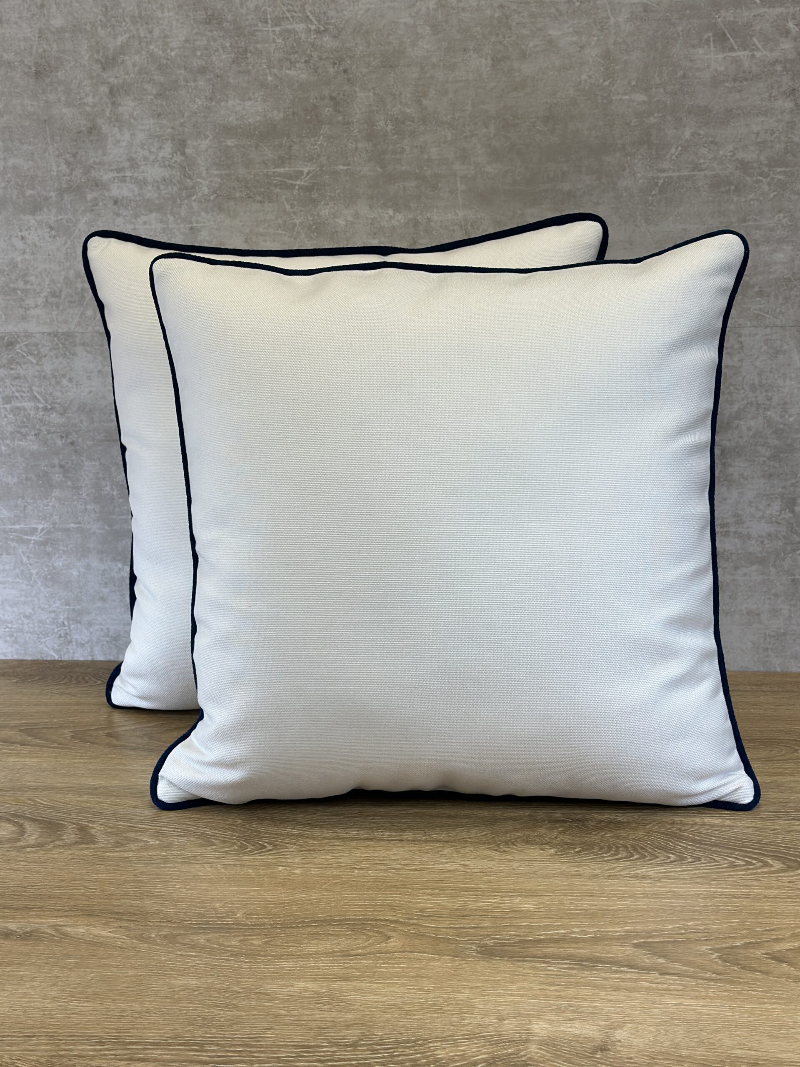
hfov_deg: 30.3
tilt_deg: -13.8
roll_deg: +1.1
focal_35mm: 48
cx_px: 400
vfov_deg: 39.7
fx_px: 1479
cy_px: 534
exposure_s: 1/293
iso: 80
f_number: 1.78
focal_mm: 6.86
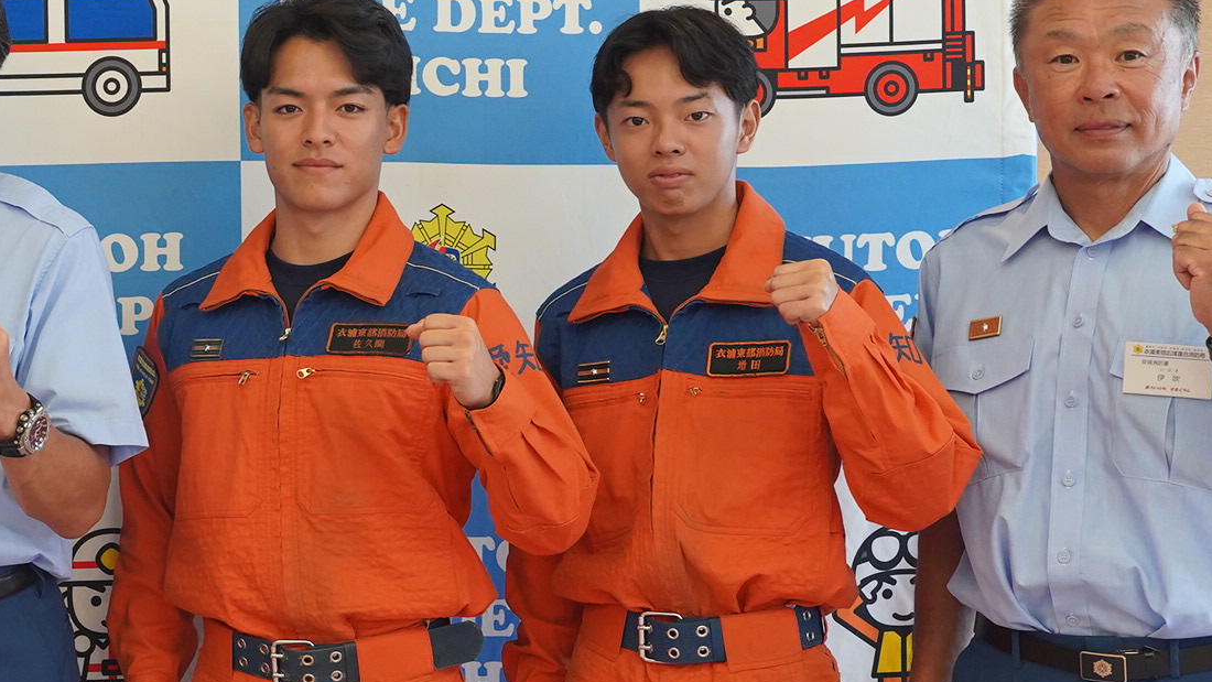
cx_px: -90
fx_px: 3310
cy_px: 442
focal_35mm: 103
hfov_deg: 19.9
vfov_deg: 11.8
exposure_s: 1/160
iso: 1600
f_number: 4
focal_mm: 36
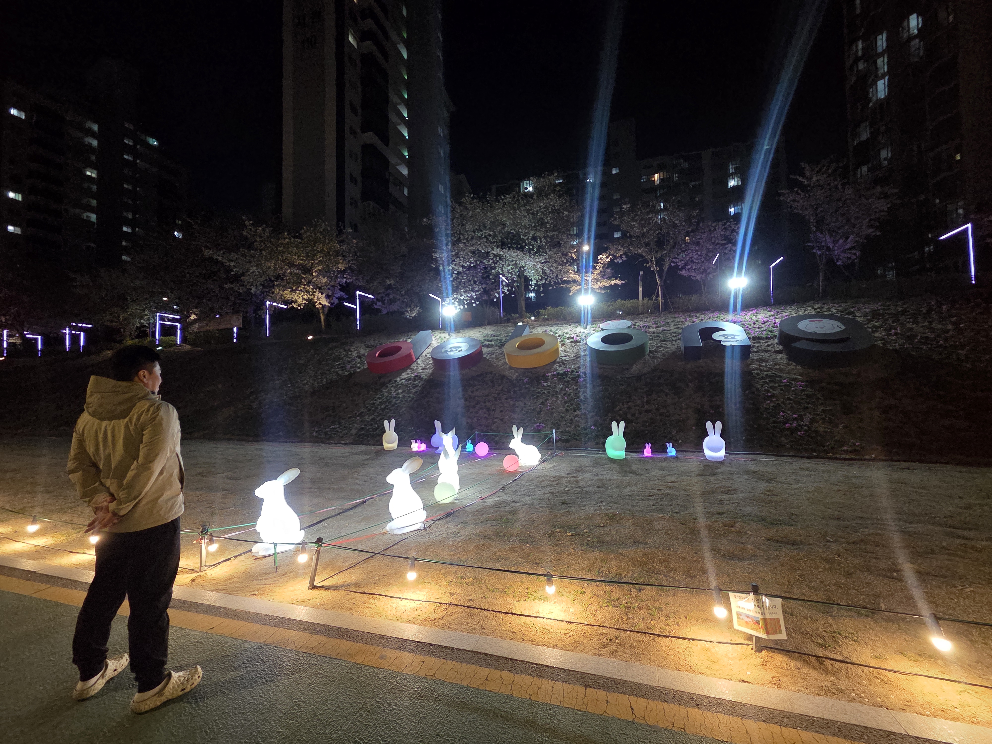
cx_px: 496
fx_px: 373
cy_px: 372
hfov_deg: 106.2
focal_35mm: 13
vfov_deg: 89.9
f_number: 2.2
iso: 1250
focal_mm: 2.2
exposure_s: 1/60
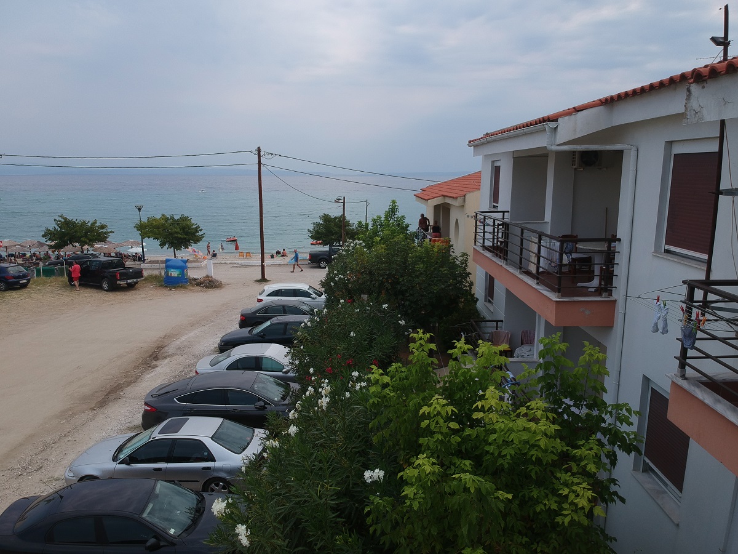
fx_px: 533
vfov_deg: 54.9
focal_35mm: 25
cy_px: 277
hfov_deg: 69.4
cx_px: 369
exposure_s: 1/1250
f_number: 2.6
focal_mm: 4.49
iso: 100
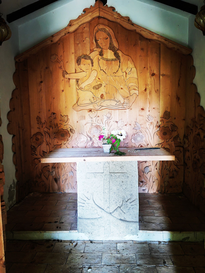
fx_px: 213
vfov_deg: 65.3
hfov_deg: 51.4
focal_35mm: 27
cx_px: 102
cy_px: 136
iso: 1600
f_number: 1.8
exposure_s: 1/92
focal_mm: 5.53
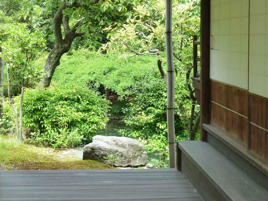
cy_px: 70
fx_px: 441
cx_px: 87
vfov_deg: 25.6
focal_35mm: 57
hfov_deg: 33.4
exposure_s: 1/80
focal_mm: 6.5
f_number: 3.6
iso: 125
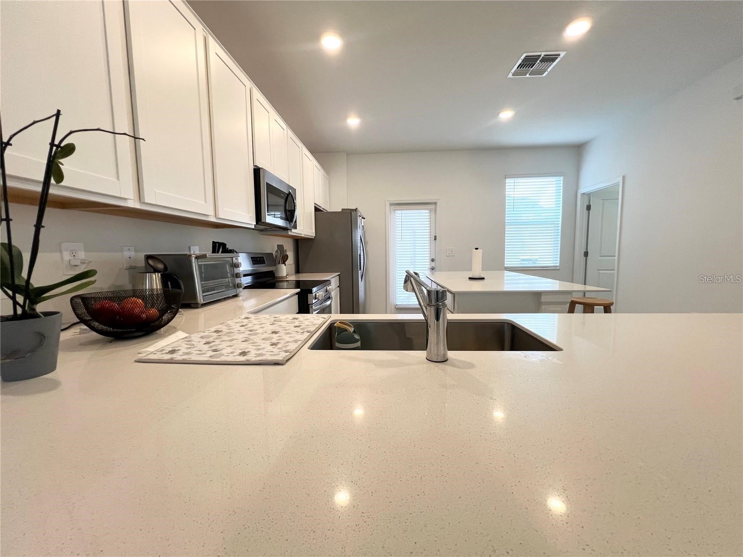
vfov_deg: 89.9
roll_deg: +1.0
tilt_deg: -5.3
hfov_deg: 106.2
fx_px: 279
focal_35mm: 13
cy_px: 278
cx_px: 372
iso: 125
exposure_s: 1/120
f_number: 1.8
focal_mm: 1.57
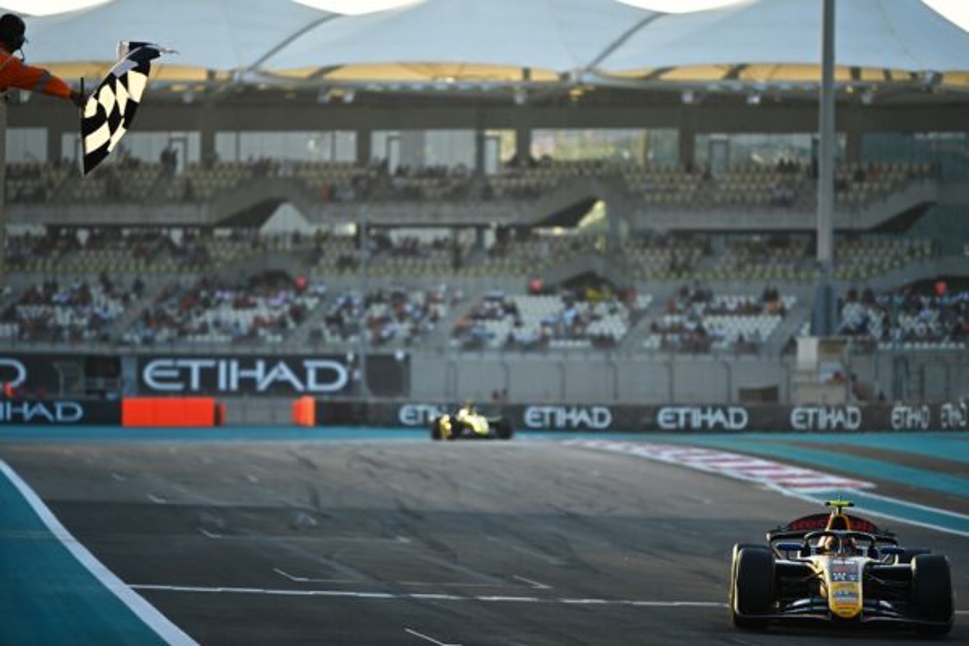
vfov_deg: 6.9
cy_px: 323
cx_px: 484
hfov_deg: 10.3
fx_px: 5383
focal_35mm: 200
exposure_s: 1/1600
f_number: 2.8
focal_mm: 200
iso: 125
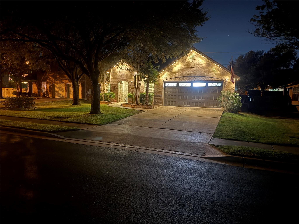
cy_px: 112
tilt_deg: -3.1
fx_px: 207
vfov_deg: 56.8
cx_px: 150
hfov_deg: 71.6
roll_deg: -0.8
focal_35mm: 24
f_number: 1.78
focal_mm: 6.76
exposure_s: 1/5
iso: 1600
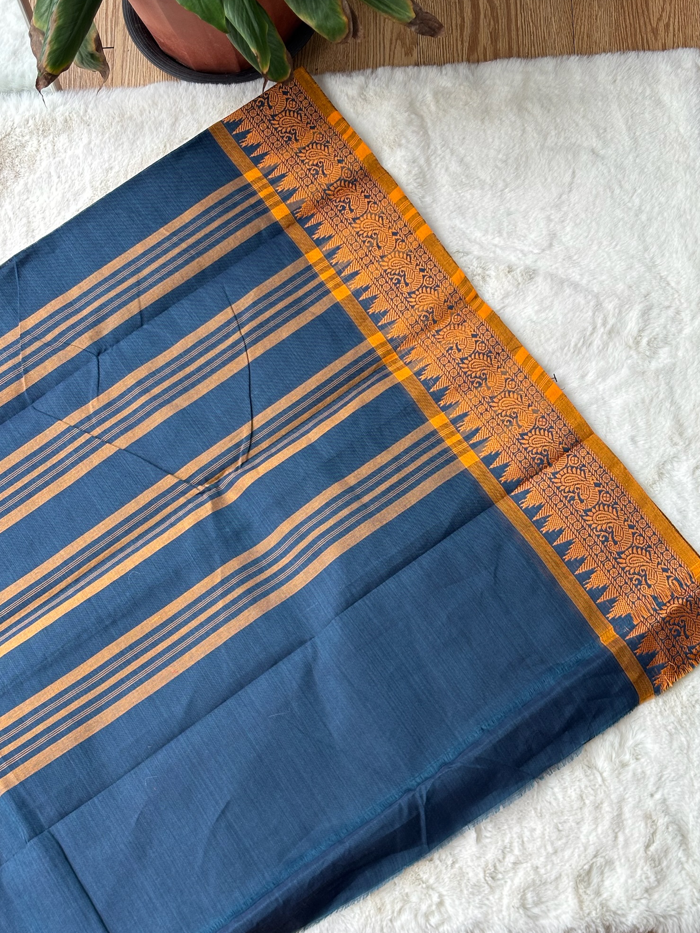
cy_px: 455
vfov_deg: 35.5
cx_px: 356
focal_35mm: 54
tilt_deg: -72.8
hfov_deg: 27.0
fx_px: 1456
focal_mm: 5.96
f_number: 1.6
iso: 32
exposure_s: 1/215
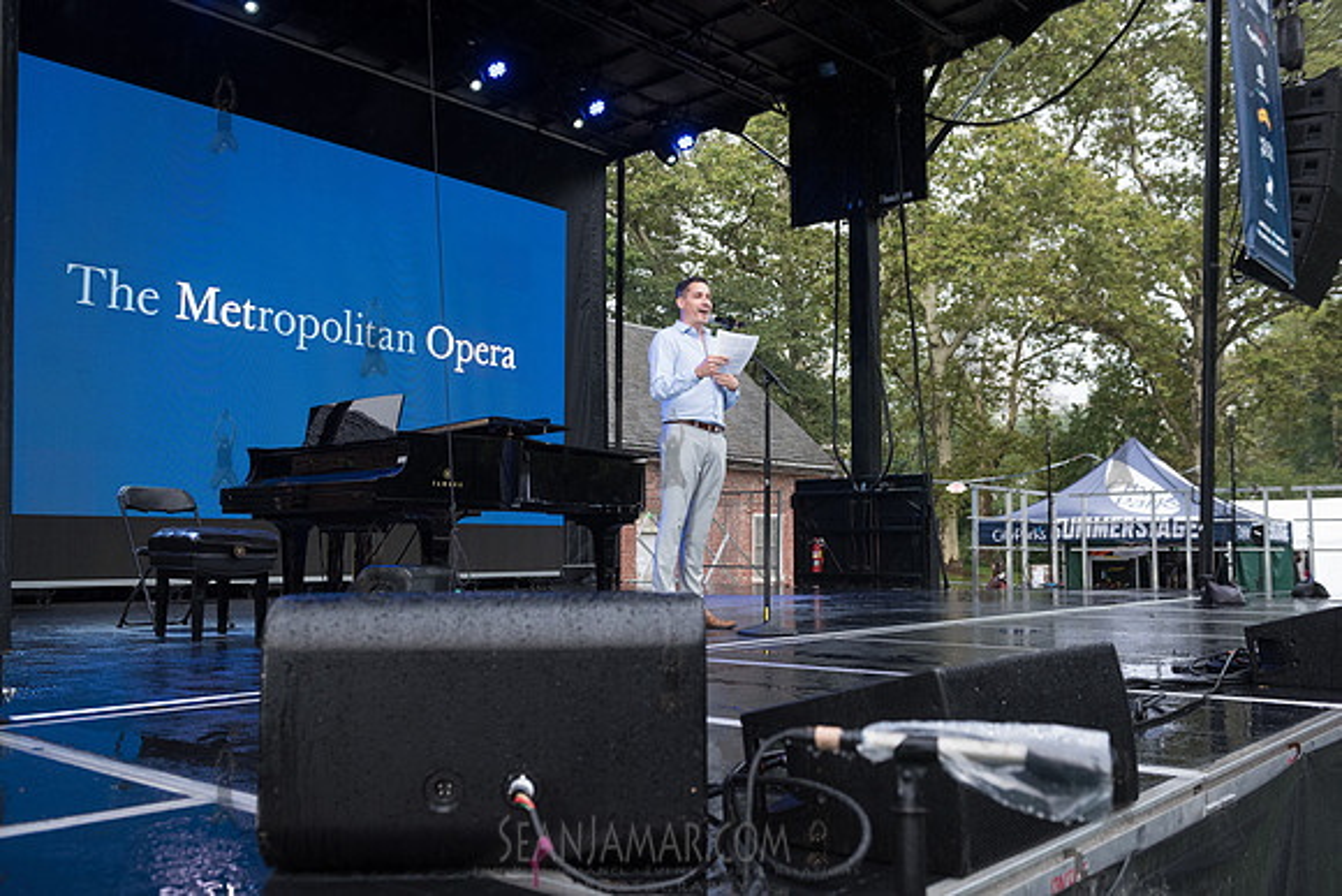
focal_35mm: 32
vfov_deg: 41.1
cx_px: 671
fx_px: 1193
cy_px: 448
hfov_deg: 58.7
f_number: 4.5
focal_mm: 32
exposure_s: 1/250
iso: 1600
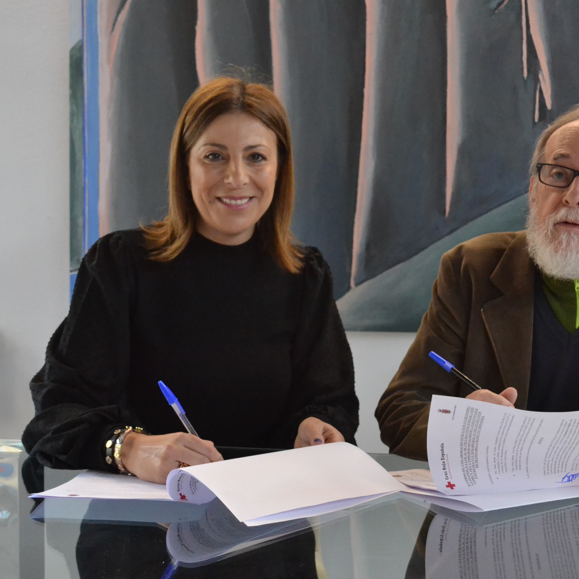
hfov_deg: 30.5
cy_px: 290
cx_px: 383
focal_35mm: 56
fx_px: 1053
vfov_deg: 30.7
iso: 3200
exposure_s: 1/100
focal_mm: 29
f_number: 4.5
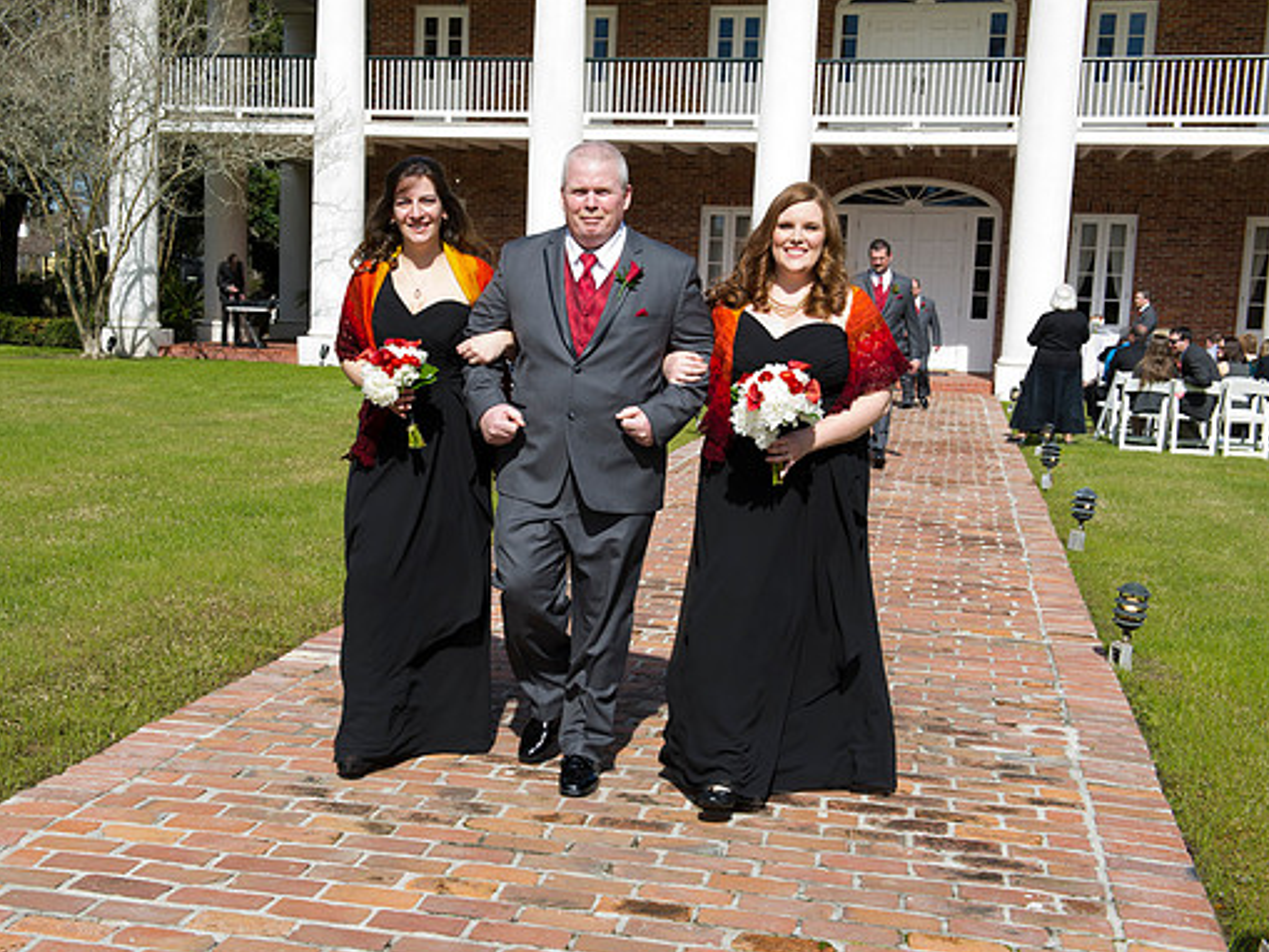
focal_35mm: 46
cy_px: 478
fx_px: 1687
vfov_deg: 31.5
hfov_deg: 41.2
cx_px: 553
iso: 100
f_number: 11
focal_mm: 42
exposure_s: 1/125
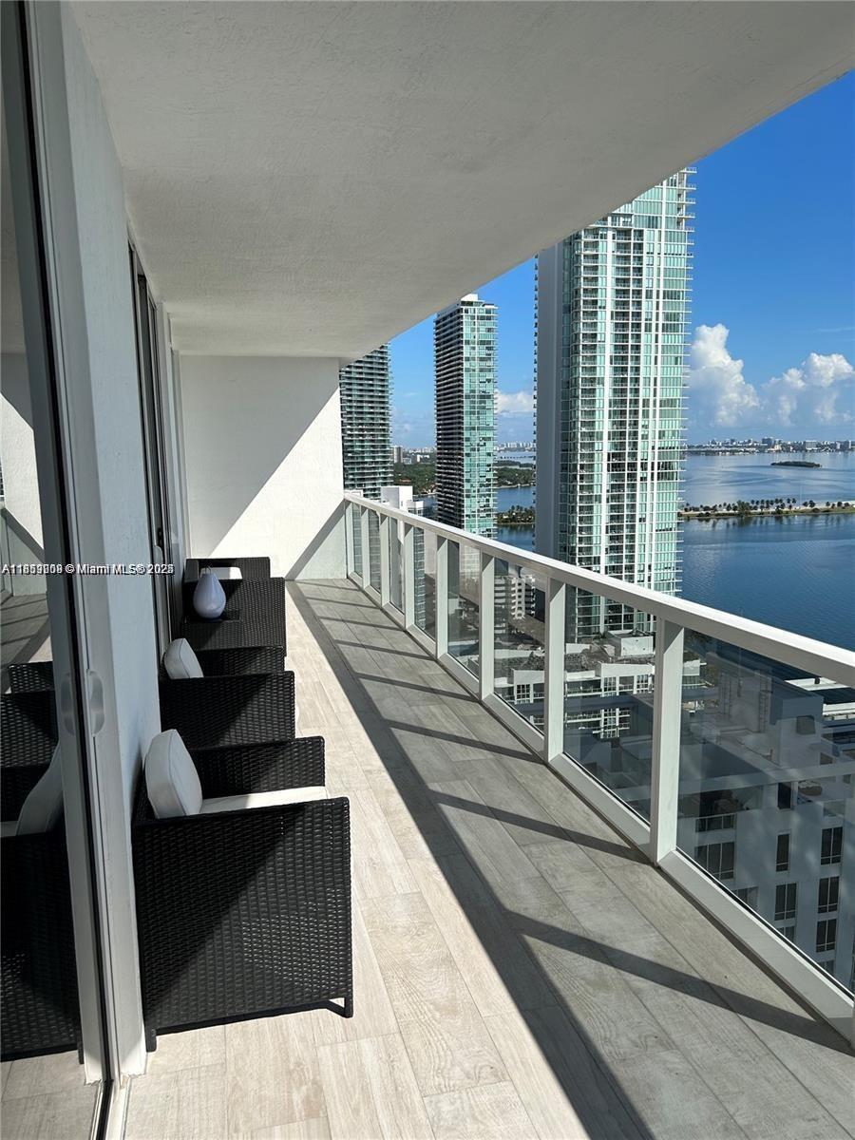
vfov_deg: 67.3
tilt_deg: -8.3
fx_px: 856
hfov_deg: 53.1
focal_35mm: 26
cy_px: 570
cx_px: 428
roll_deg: +0.8
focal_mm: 5.7
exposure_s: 1/5882
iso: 50
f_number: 1.5
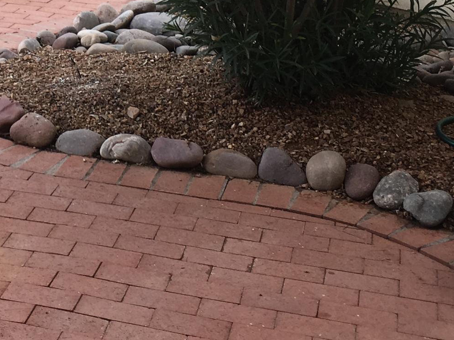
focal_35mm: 88
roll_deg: -1.3
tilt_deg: -12.1
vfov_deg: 16.2
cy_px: -54
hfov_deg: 21.7
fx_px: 1154
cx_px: 40
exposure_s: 1/305
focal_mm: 4.15
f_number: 2.2
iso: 25
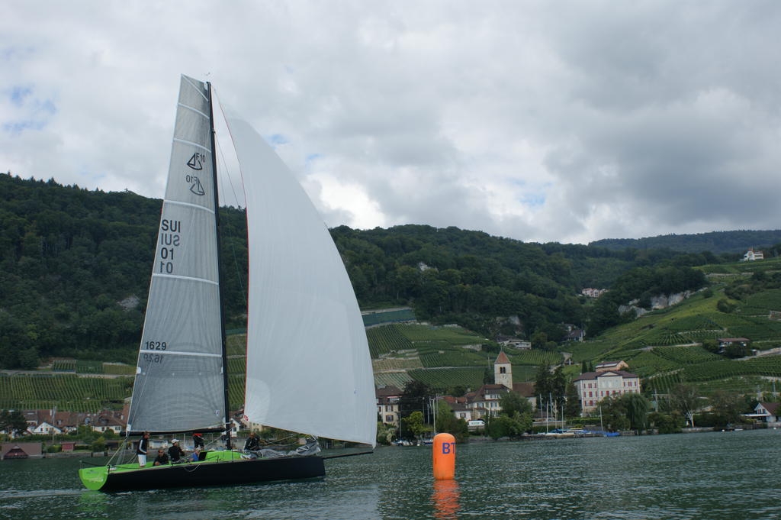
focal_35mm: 42
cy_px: 260
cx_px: 390
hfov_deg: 46.4
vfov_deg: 31.8
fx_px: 910
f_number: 11
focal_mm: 28
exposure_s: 1/125
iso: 100
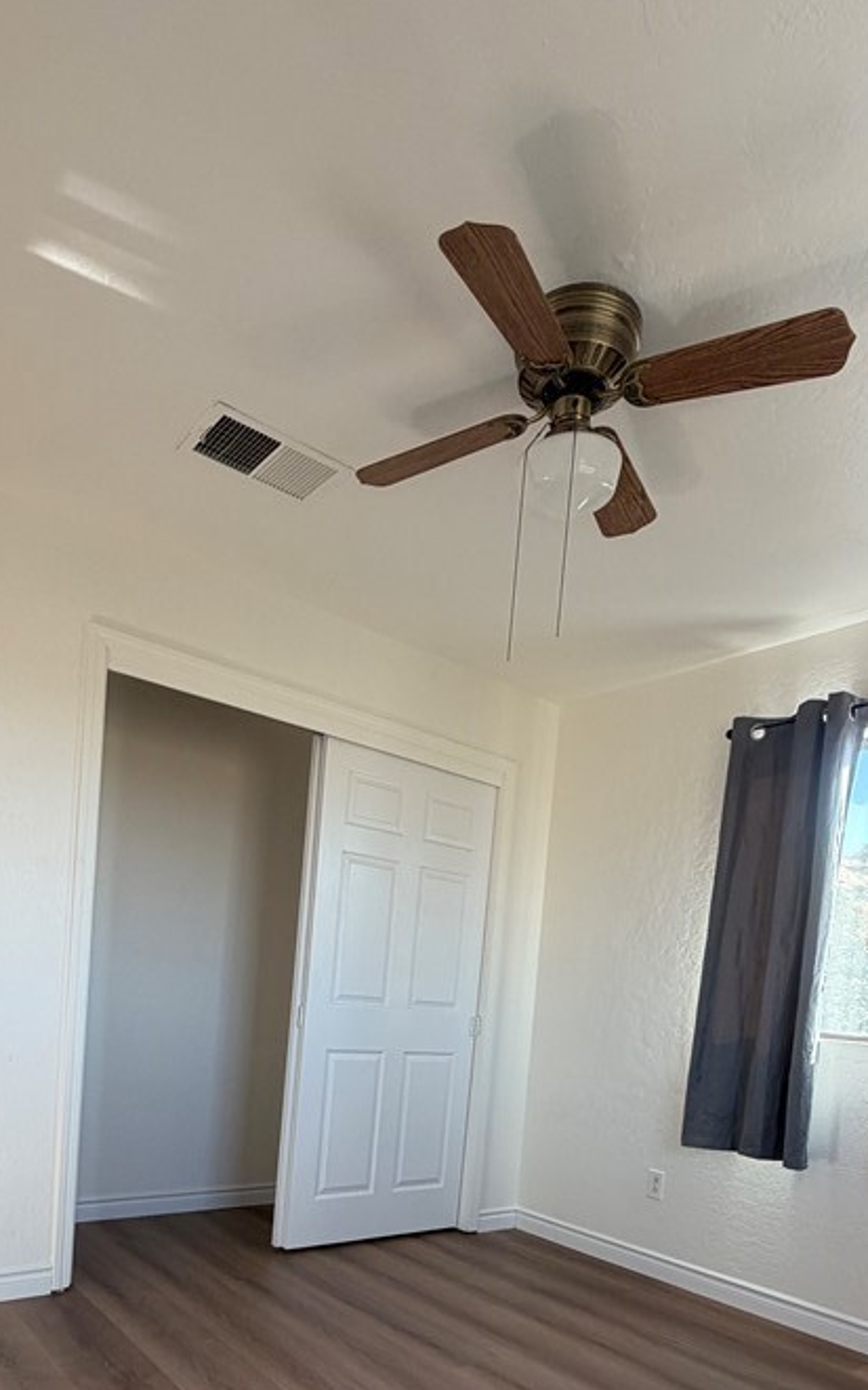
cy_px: 1045
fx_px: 871
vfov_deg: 71.8
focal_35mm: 23
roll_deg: -4.3
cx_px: 374
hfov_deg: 52.8
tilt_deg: -3.3
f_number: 2.2
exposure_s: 1/121
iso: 100
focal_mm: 2.22
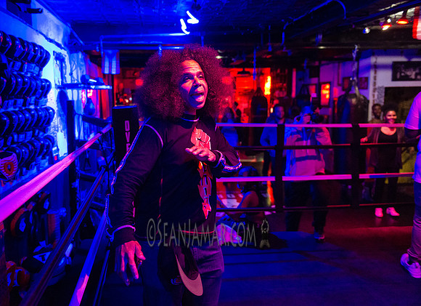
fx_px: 370
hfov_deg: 59.0
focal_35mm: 31
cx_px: 183
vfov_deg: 44.8
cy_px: 147
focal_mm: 28
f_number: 2.8
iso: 5000
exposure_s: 1/250
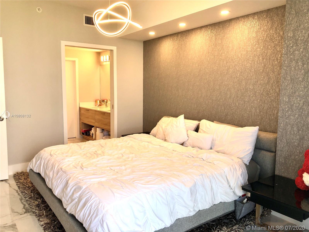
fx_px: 250
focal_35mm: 28
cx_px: 154
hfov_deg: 63.4
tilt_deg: -5.9
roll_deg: -0.5
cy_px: 116
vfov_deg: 49.7
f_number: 1.8
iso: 50
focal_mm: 4
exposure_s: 1/120
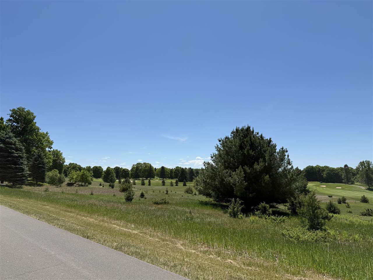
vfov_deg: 56.8
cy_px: 140
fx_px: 259
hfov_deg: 71.6
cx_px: 186
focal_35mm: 24
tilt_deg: +7.5
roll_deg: -0.4
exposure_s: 1/7353
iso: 80
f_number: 1.78
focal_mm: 6.76
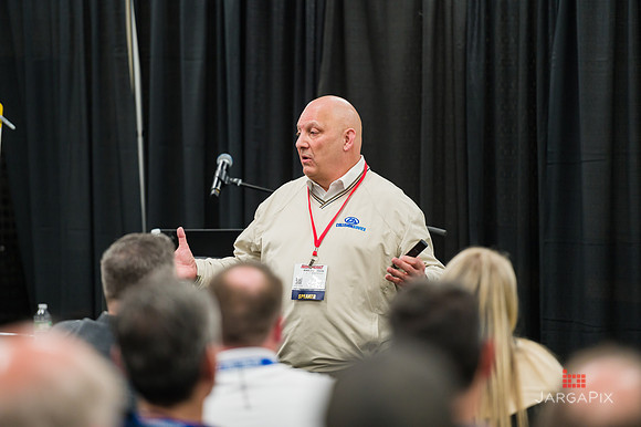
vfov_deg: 6.9
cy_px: 214
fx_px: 3559
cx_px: 320
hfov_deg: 10.3
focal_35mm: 200
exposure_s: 1/400
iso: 1600
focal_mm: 200
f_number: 3.2
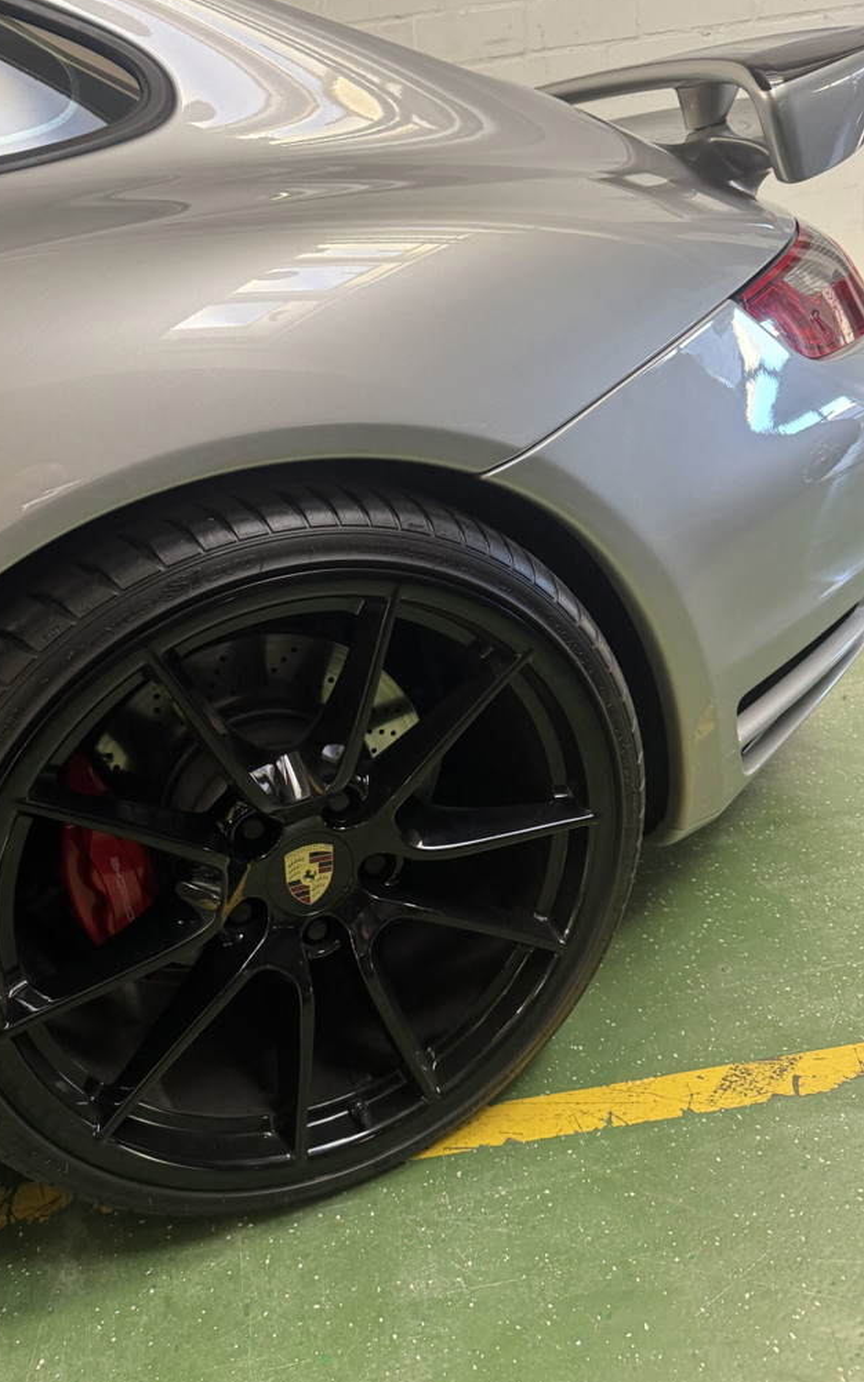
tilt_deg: -27.1
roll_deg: +7.7
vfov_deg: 70.4
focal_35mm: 26
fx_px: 980
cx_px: 380
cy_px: 685
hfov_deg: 47.5
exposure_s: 1/60
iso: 320
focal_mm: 6.76
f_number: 1.78
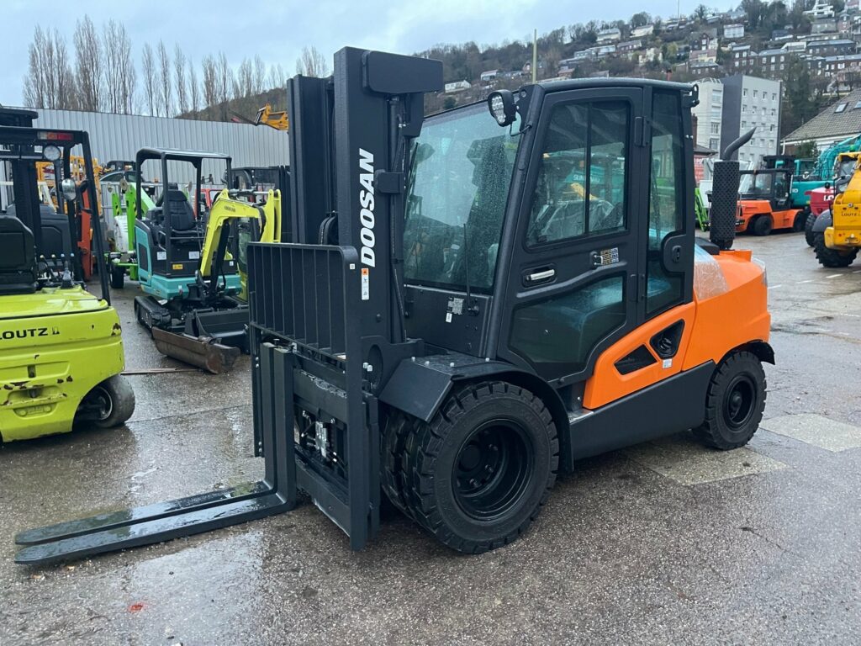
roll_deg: -0.8
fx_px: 647
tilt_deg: -5.7
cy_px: 323
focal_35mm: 26
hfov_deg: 67.3
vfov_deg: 53.1
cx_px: 430
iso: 640
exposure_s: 1/39
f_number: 1.6
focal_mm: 5.1
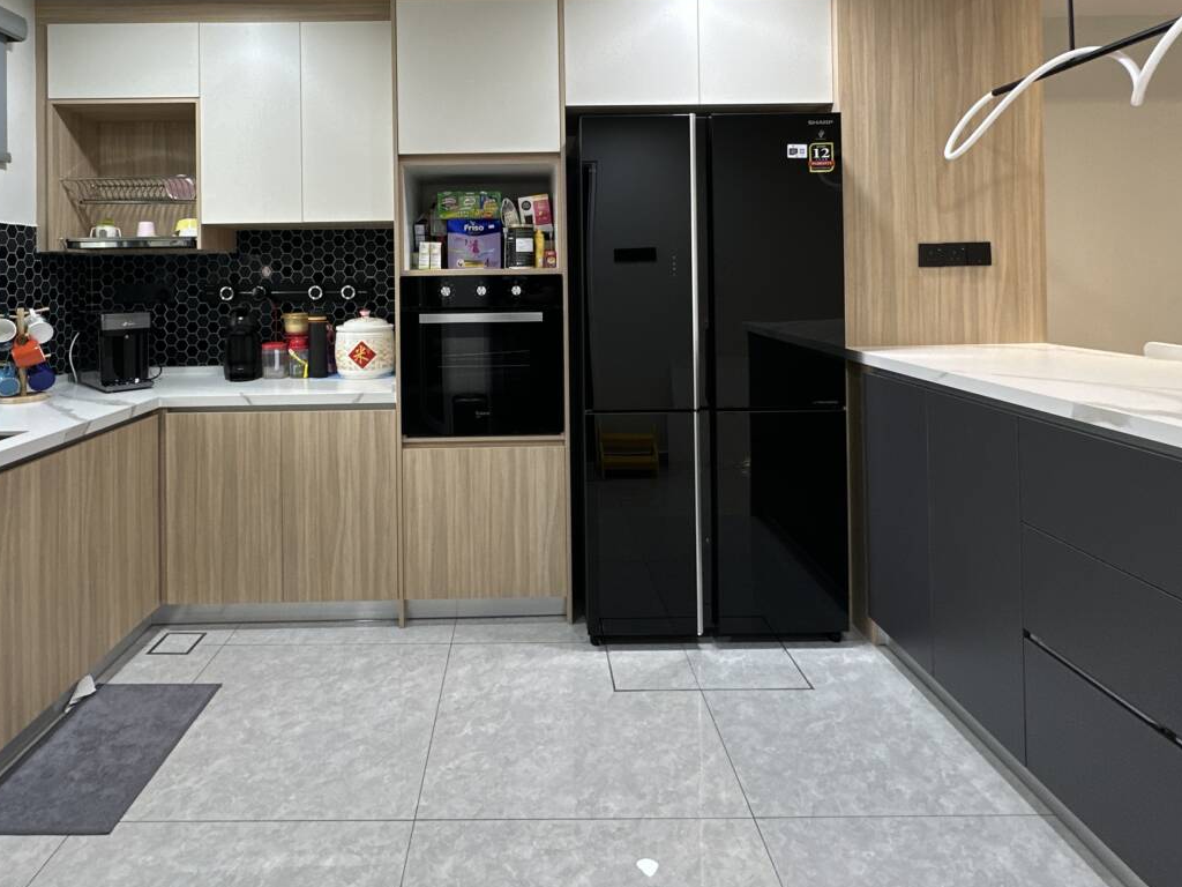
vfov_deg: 61.2
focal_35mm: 21
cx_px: 521
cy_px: 267
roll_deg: +1.2
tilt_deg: +1.3
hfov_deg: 78.7
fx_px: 717
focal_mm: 2.22
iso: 100
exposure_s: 1/50
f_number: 2.2
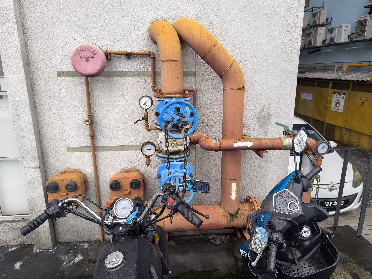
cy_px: 140
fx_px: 247
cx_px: 186
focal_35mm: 23
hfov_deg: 73.9
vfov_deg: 58.9
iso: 80
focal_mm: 6.14
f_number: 1.65
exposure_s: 1/100
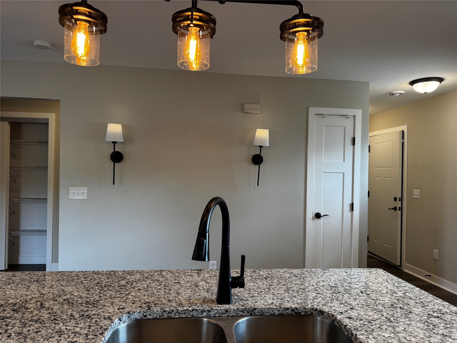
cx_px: 228
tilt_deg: -0.9
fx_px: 317
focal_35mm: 24
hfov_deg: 71.6
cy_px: 172
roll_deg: -1.5
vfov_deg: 56.8
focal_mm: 6.76
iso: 100
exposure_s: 1/125
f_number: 1.78
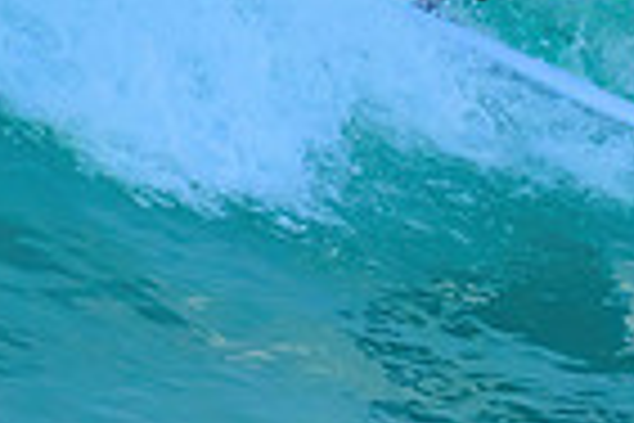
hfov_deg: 0.5
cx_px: 885
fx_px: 67533
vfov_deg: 0.4
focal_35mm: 3835
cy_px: -218
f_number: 11
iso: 2500
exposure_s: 1/1600
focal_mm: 800
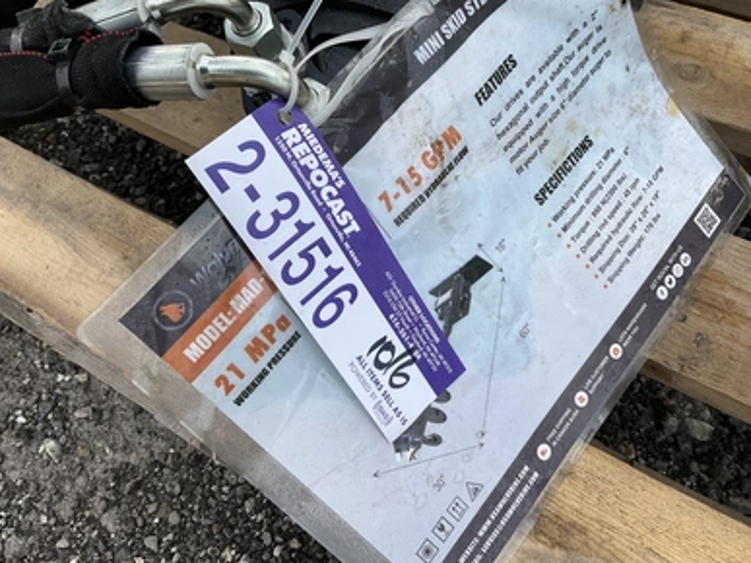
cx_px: 376
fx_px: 651
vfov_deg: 46.8
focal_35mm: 30
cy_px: 280
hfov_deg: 60.0
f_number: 1.8
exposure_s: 1/551
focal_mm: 3
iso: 25
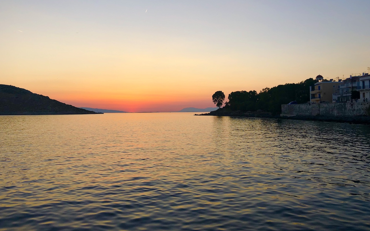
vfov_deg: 41.8
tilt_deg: +0.4
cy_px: 100
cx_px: 184
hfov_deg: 62.9
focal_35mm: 30
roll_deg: +0.8
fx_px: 303
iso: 20
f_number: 1.8
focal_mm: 4
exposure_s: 1/218
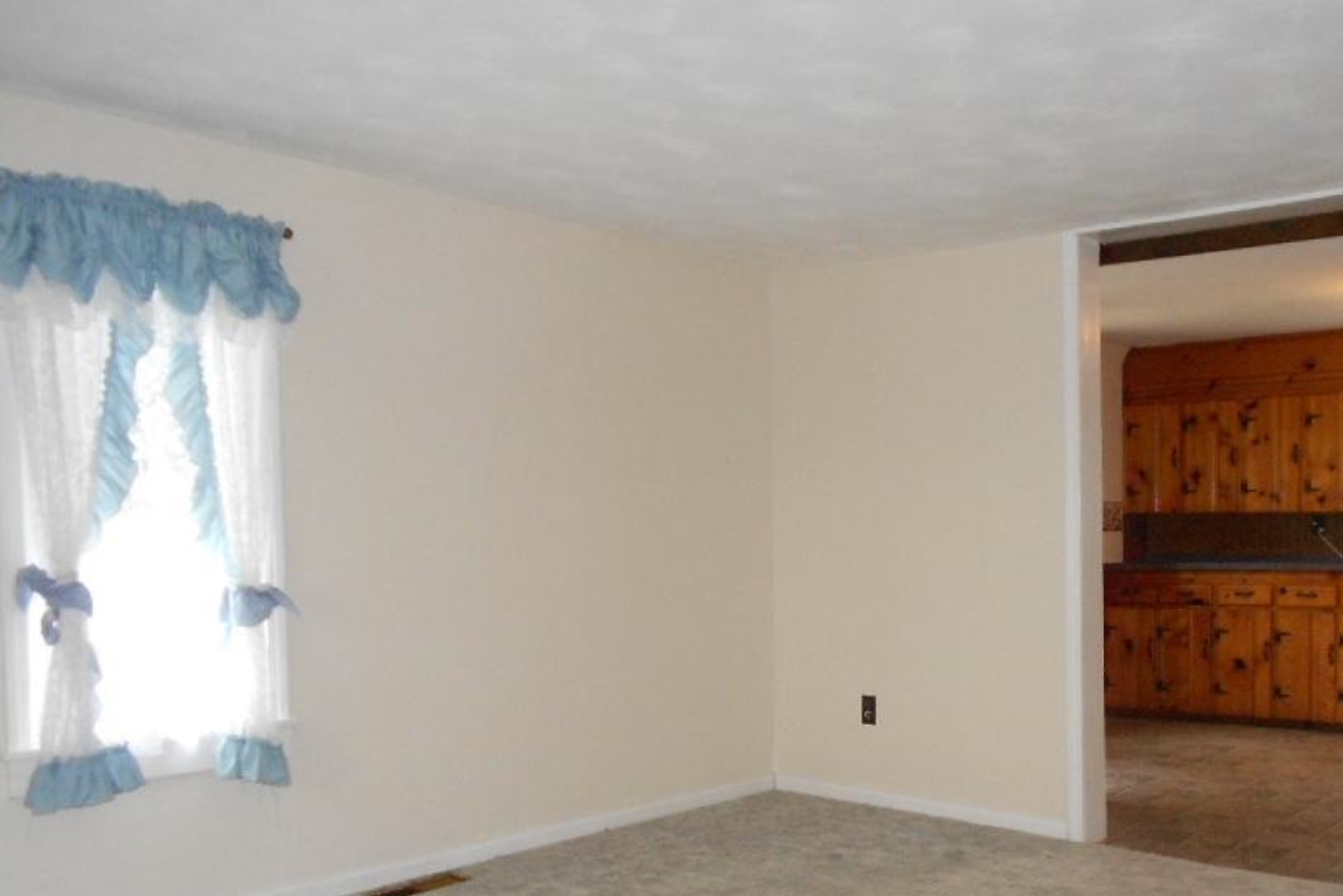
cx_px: 832
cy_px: 573
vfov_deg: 38.6
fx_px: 1269
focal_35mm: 34
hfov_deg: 55.2
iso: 400
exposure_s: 1/25
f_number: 3.2
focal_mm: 4.6
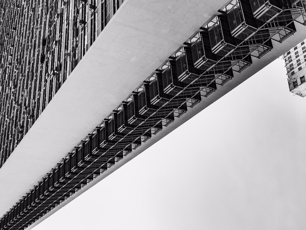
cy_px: 115
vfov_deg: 32.2
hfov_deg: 42.1
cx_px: 153
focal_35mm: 45
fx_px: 398
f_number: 8
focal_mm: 20.1
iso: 400
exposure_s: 1/400
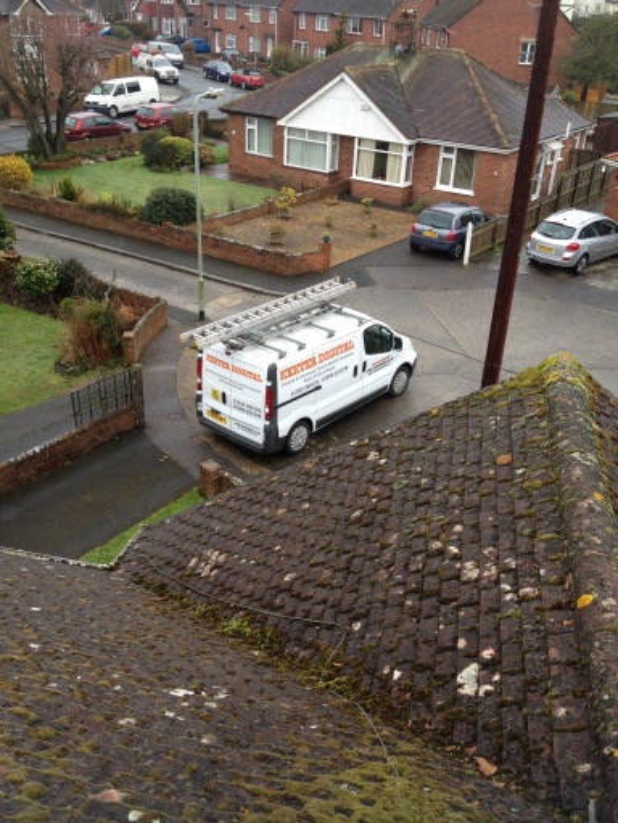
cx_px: 309
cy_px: 412
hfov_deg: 40.7
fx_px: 833
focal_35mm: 35
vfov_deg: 52.6
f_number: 2.4
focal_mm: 4.28
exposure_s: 1/120
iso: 50
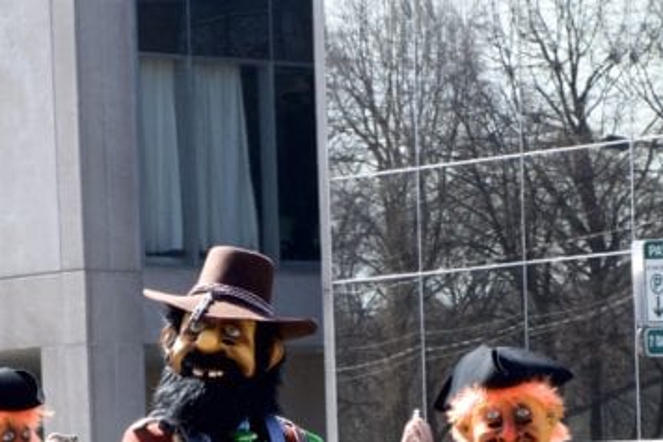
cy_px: 577
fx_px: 4767
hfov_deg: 8.0
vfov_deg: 5.3
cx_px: 294
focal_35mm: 259
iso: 200
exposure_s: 1/160
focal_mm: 60
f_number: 13
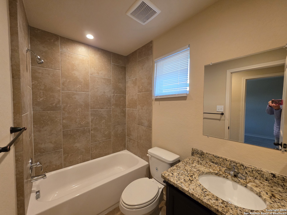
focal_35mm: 13
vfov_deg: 89.9
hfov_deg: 106.2
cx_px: 144
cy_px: 108
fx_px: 108
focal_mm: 2.2
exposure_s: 1/120
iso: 250
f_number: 1.9
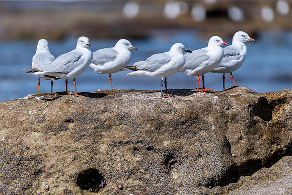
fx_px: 4595
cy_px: 101
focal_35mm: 566
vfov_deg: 2.4
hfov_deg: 3.6
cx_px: 142
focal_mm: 500
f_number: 5.6
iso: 125
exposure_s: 1/1250
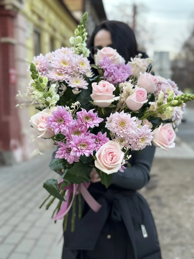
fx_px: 359
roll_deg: +0.8
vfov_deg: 39.7
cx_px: 97
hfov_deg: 30.3
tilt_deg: -7.1
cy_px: 130
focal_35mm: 48
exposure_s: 1/100
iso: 125
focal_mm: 6.86
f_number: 1.78
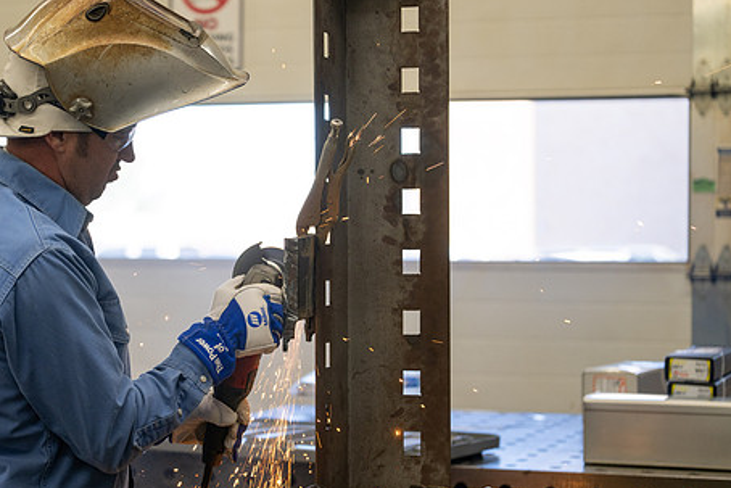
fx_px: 1950
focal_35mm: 96
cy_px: 255
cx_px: 287
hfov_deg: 21.2
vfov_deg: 14.3
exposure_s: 1/320
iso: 320
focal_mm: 70
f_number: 2.8
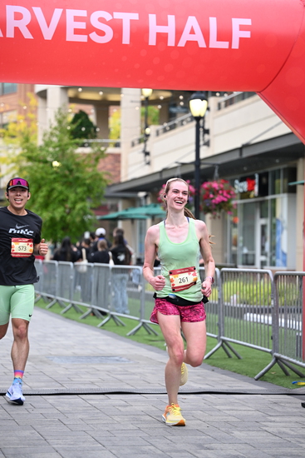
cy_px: 229
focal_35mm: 92
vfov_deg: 22.1
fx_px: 1168
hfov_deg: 14.9
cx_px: 152
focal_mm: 92
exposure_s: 1/1600
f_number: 2.8
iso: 1000
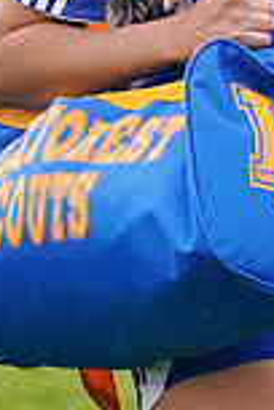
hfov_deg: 2.2
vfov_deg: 3.3
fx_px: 7135
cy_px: -166
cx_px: 255
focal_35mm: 625
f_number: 5
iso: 2500
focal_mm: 142
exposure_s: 1/5000
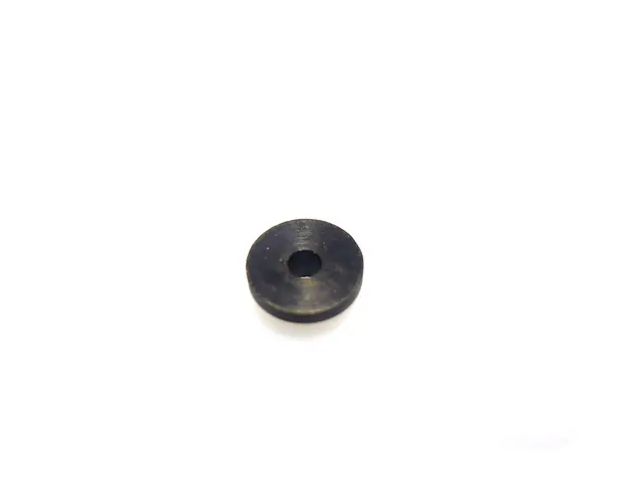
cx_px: 321
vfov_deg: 42.9
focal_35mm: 33
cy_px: 241
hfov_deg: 55.4
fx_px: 612
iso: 80
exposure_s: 1/125
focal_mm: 5.5
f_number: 2.8
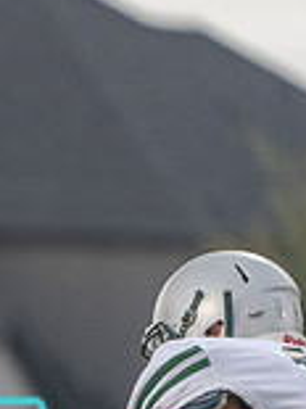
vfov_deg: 1.1
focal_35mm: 1820
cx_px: -430
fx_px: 21481
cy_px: 538
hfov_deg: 0.8
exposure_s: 1/1000
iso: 3200
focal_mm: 400
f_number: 5.6
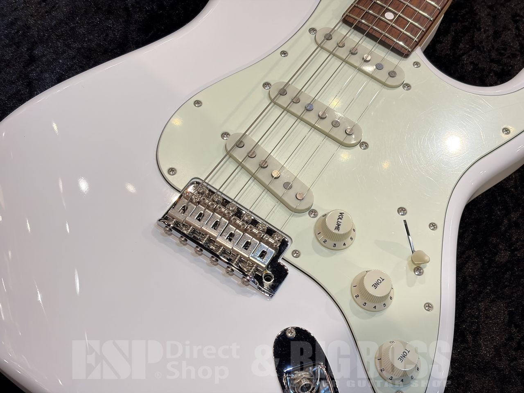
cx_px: 262
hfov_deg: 36.8
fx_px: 787
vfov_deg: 28.0
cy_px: 196
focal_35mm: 52
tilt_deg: -59.3
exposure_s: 1/60
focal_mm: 5.96
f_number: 1.6
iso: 125
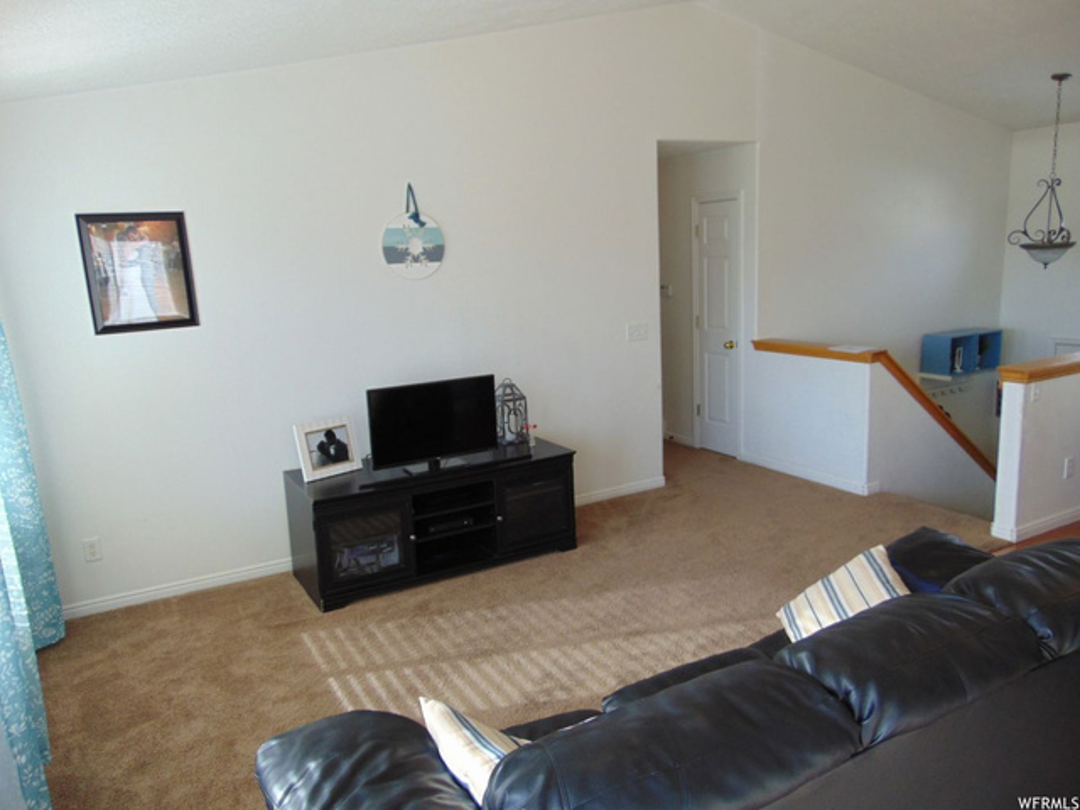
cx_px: 540
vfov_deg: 54.9
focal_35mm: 25
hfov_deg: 69.4
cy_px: 405
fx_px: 780
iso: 80
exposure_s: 1/60
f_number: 3
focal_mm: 4.5
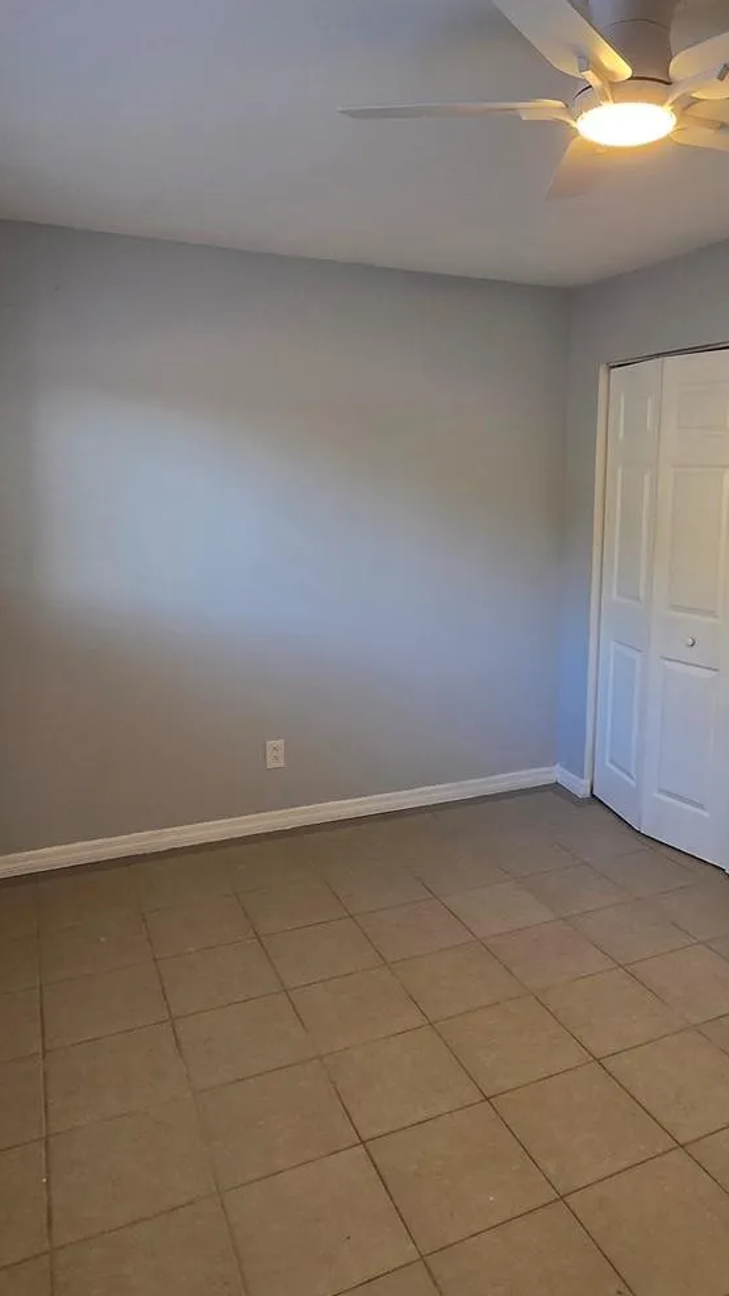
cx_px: 436
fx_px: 790
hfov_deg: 49.2
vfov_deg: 78.6
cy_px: 614
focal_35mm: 23
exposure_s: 1/60
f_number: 2.2
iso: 80
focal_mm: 2.2
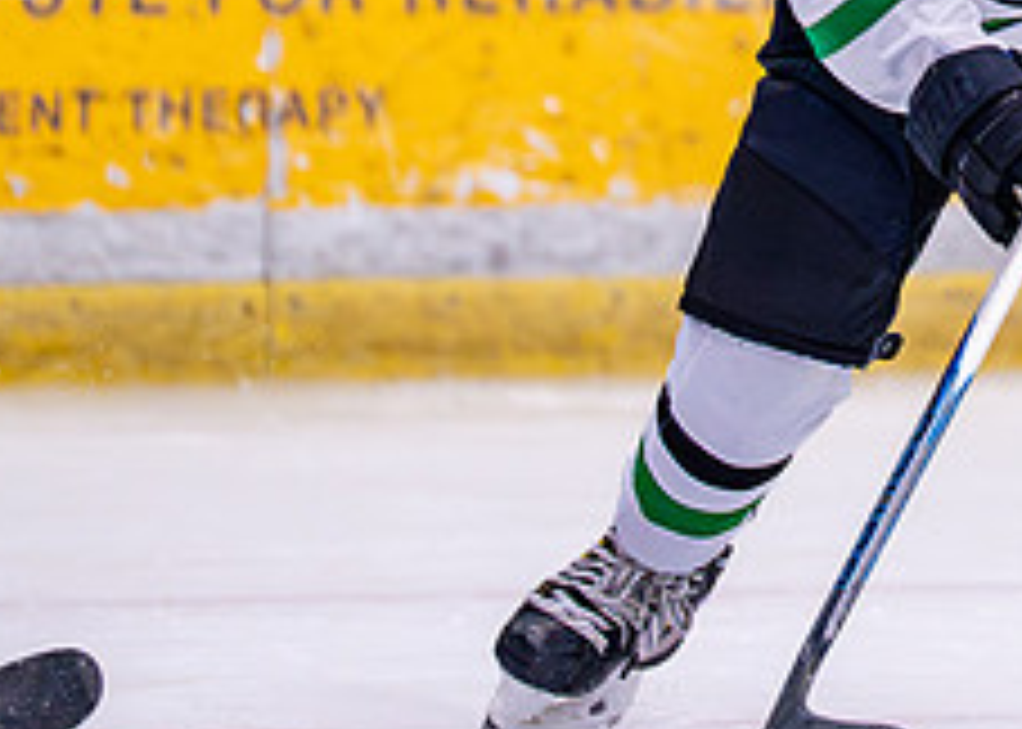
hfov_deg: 2.8
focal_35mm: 720
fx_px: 20892
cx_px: 1053
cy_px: -284
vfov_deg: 2.0
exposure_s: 1/1250
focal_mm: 188
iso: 2500
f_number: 2.8
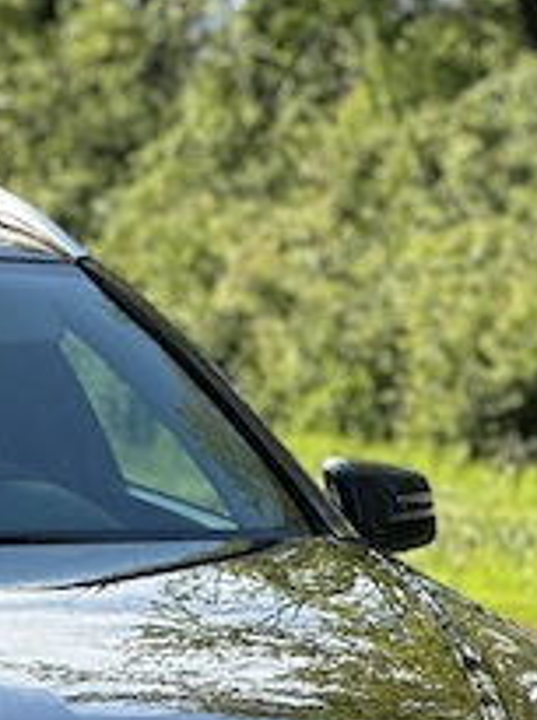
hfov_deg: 4.9
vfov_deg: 6.6
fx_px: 6245
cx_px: -193
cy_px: 769
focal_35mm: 301
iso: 40
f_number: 2.8
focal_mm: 9
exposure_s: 1/126
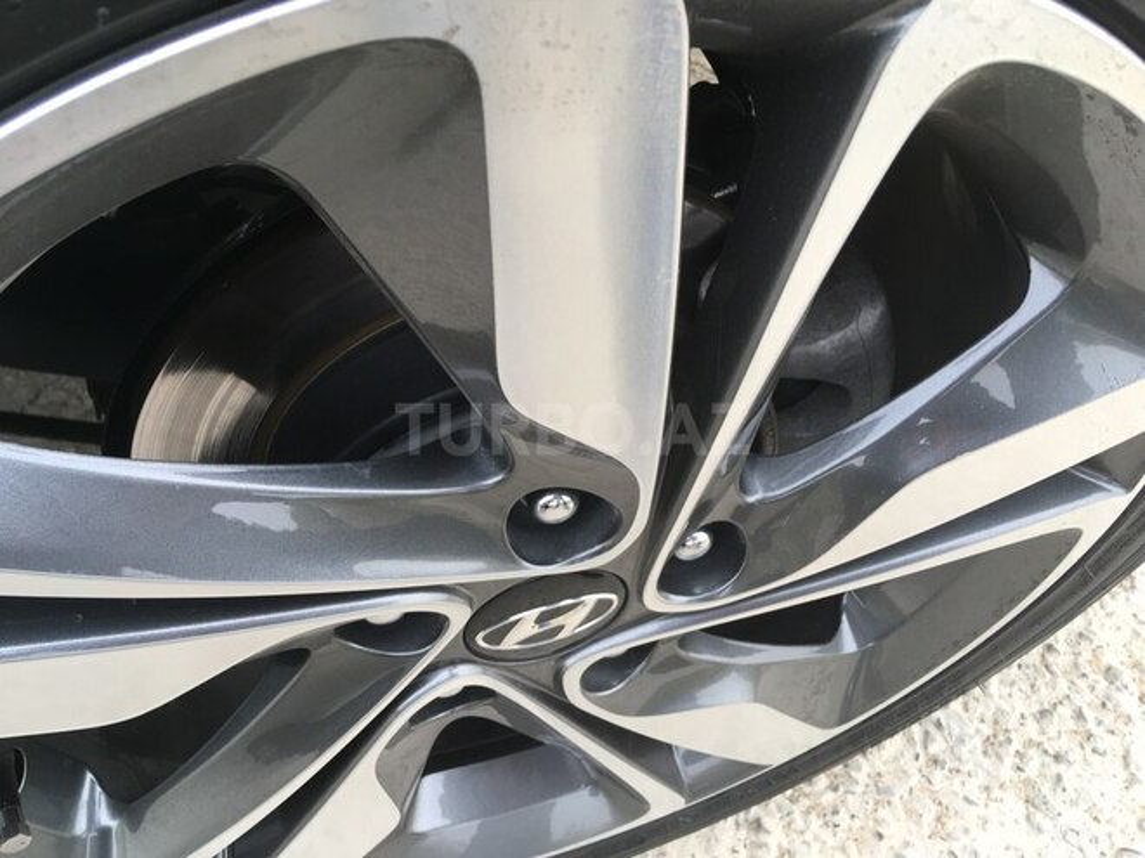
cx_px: 572
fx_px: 959
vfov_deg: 48.2
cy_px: 429
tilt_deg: -49.6
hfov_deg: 61.7
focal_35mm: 29
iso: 40
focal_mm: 4.15
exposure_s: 1/100
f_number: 2.2
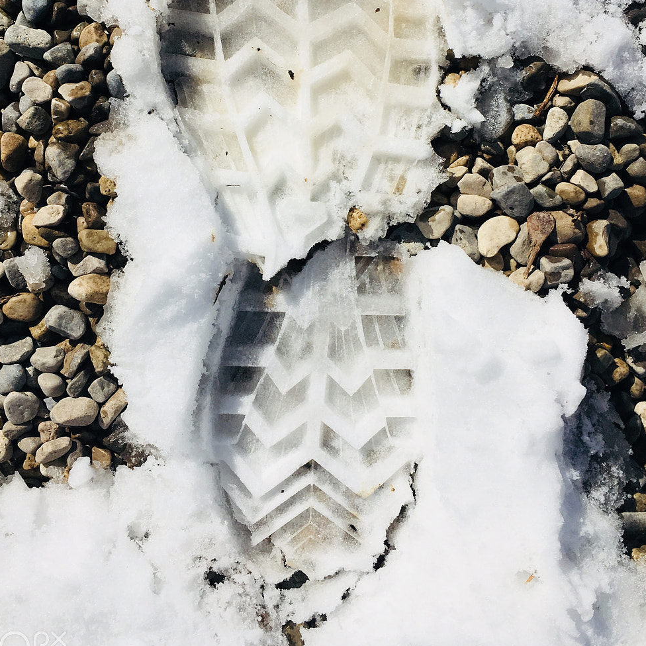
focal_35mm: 42
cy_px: 204
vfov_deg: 39.4
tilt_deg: -87.8
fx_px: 887
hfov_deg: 40.0
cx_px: 299
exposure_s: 1/4808
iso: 25
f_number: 2.2
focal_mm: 4.15
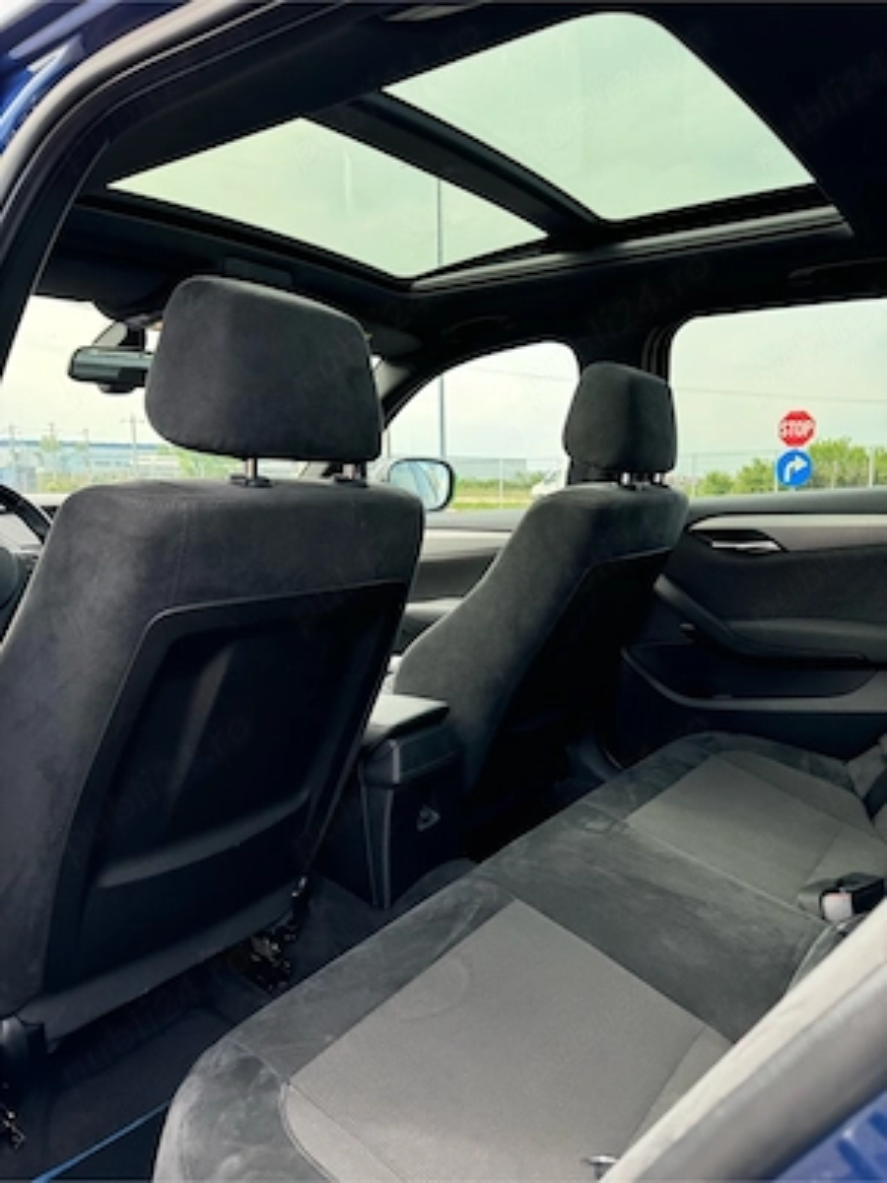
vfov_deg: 71.6
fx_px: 820
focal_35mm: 24
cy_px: 592
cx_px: 444
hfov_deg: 56.8
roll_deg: +0.1
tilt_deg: -7.5
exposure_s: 1/428
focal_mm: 6.76
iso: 80
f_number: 1.78
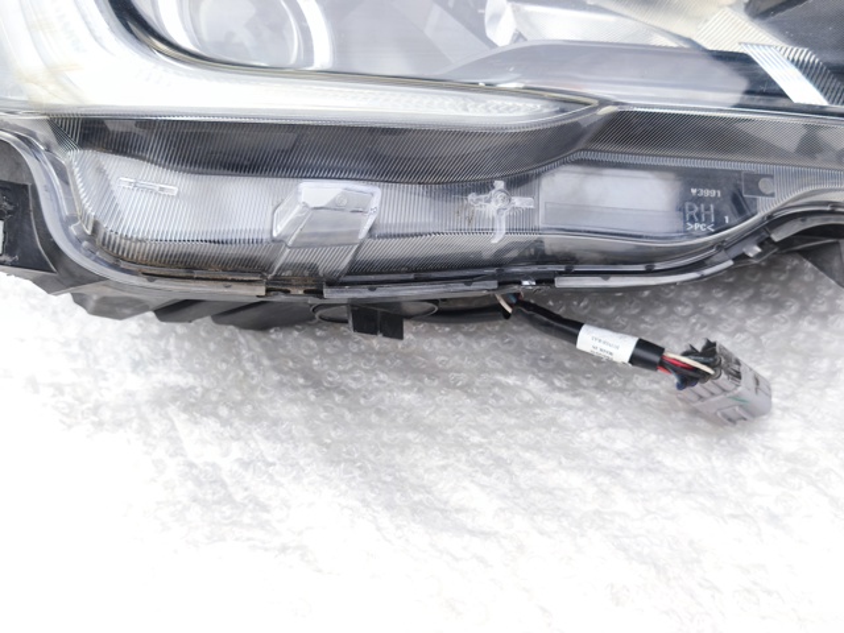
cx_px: 422
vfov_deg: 40.7
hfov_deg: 52.6
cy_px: 316
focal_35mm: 35
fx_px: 853
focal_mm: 5.35
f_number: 1.7
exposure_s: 1/524
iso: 250
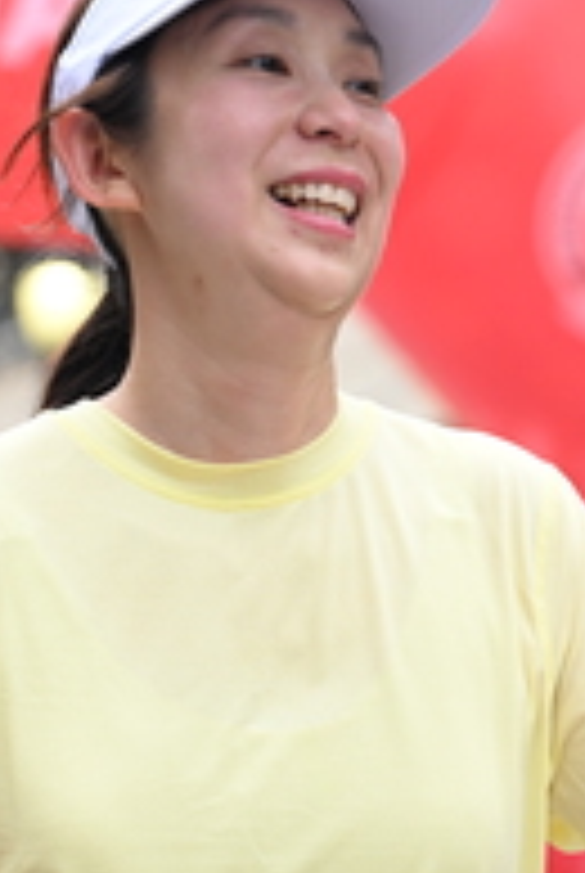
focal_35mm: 198
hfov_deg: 7.0
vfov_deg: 10.4
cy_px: 576
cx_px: 470
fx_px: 4809
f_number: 2.8
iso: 640
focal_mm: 70
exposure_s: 1/2000
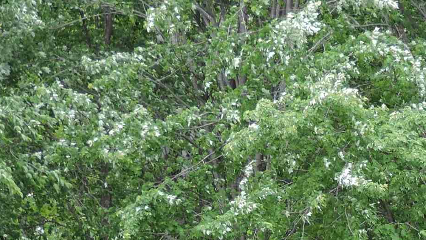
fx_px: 3072
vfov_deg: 4.4
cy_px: 473
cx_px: 537
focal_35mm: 272
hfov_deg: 7.8
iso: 100
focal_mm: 13.4
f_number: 3.9
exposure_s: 1/100
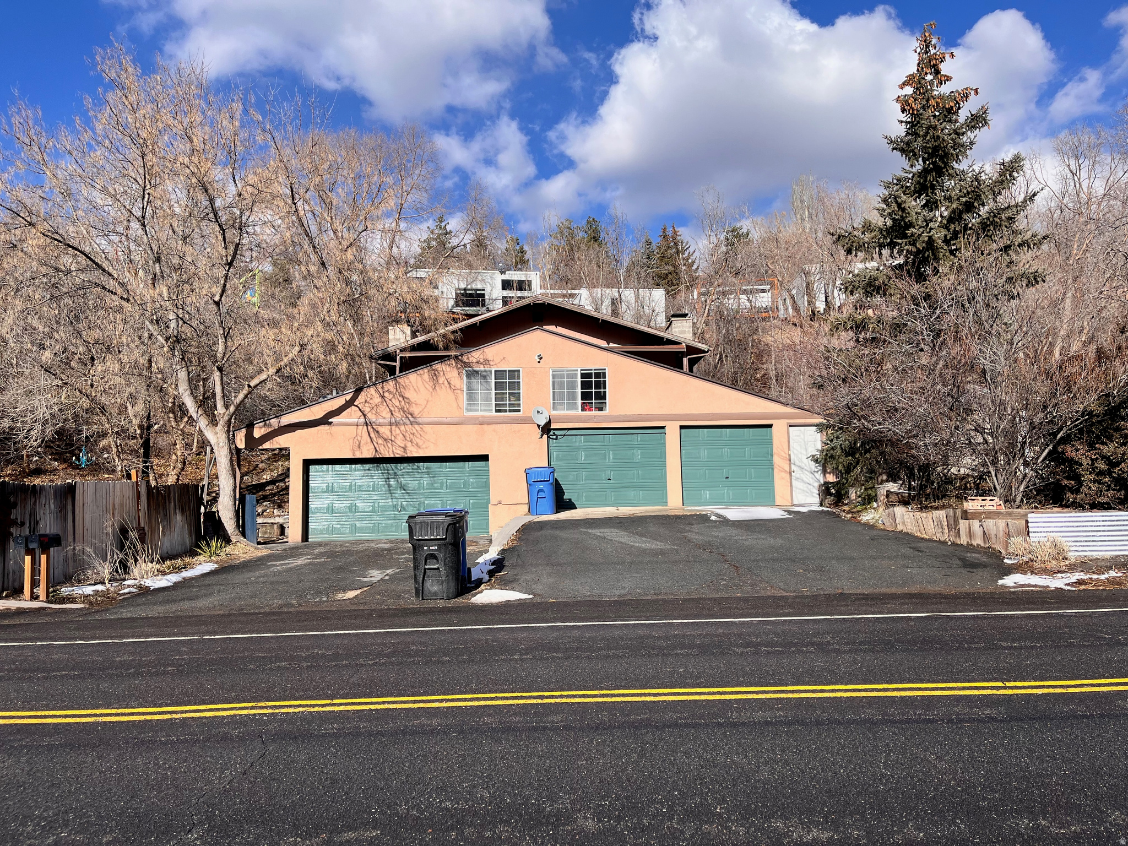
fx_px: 847
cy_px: 423
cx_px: 564
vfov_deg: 53.1
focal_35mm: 26
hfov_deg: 67.3
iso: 50
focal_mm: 5.1
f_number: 1.6
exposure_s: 1/3623
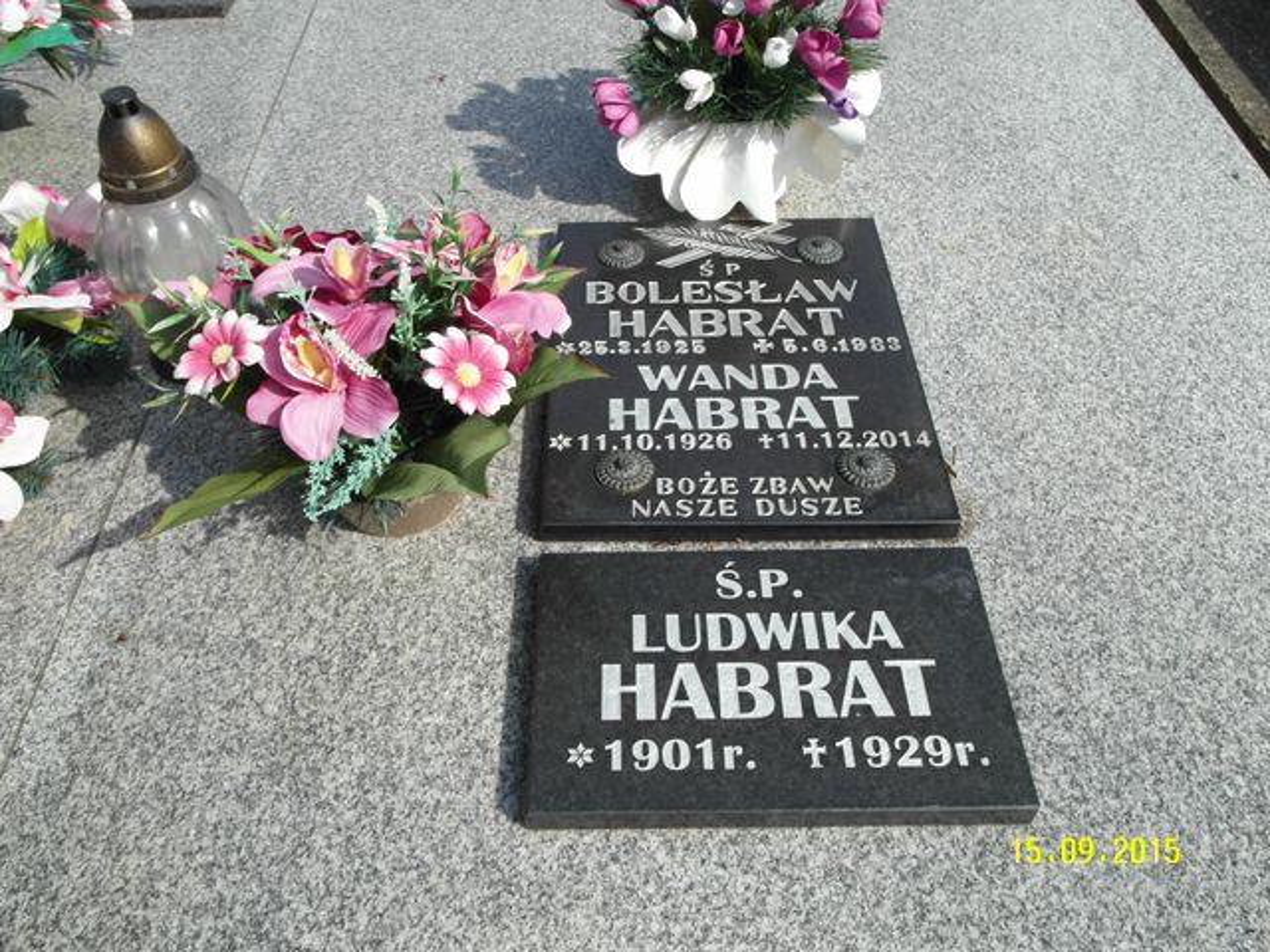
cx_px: 635
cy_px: 476
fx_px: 1101
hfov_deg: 60.0
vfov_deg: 46.8
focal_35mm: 30
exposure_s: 1/500
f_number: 4.6
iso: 80
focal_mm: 6.5
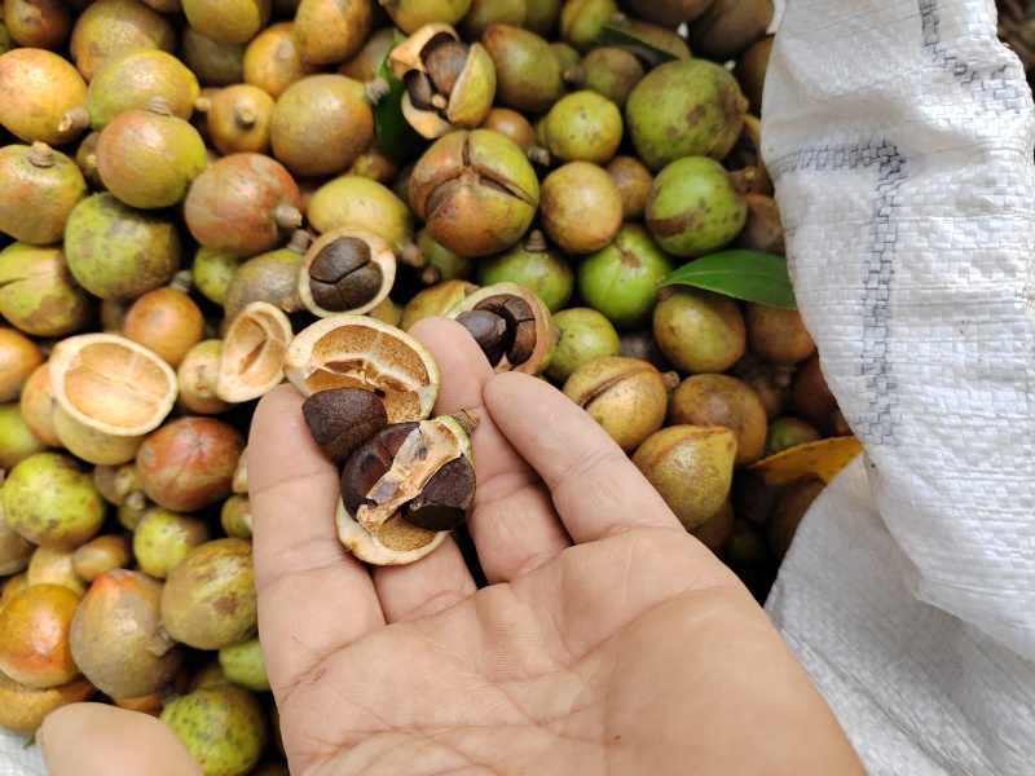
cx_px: 518
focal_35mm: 27
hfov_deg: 65.3
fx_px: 807
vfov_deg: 51.4
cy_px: 388
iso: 100
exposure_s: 1/280
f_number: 1.8
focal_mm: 6.14
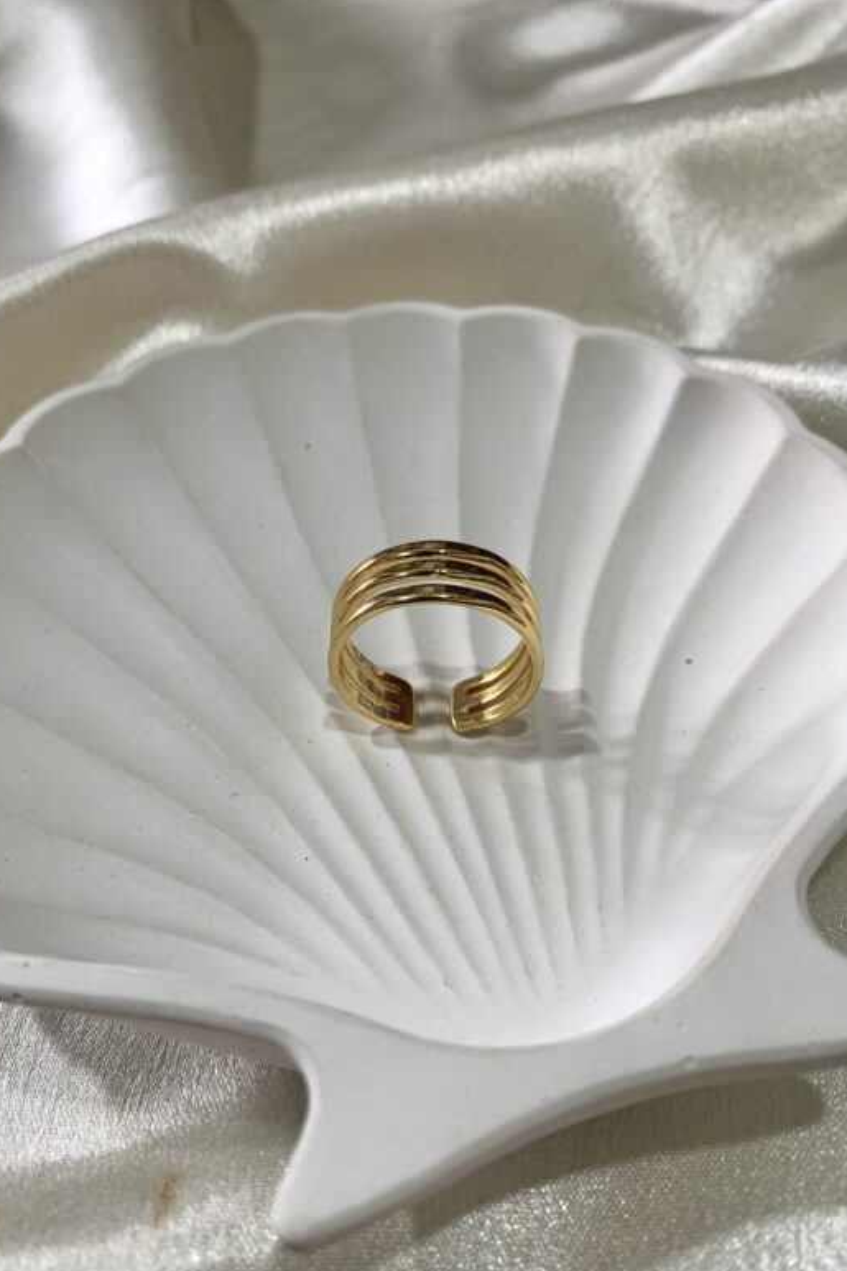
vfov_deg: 65.5
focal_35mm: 28
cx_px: 393
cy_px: 651
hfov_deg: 46.3
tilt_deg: -50.7
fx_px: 989
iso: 80
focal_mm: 4.25
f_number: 1.8
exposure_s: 1/100
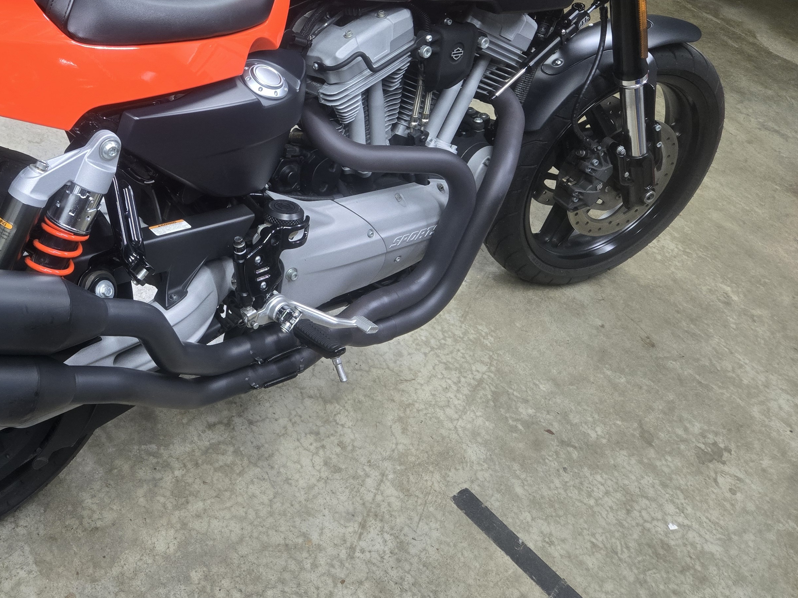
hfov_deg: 47.0
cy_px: 148
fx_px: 876
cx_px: 193
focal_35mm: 38
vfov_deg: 36.8
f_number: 1.8
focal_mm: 5.4
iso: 320
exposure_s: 1/120
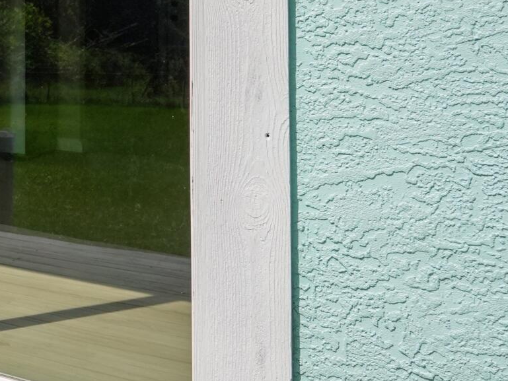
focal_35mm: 60
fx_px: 881
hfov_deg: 21.0
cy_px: -1
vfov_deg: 23.4
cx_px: -419
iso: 640
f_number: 7.1
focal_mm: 16
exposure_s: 1/3200
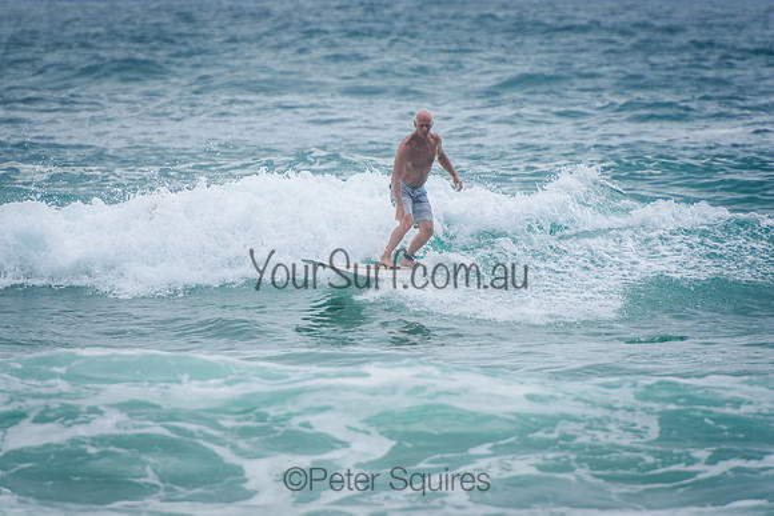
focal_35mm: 622
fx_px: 13373
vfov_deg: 2.2
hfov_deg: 3.3
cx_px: 390
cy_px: 256
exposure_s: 1/2000
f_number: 5.6
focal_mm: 400
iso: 320
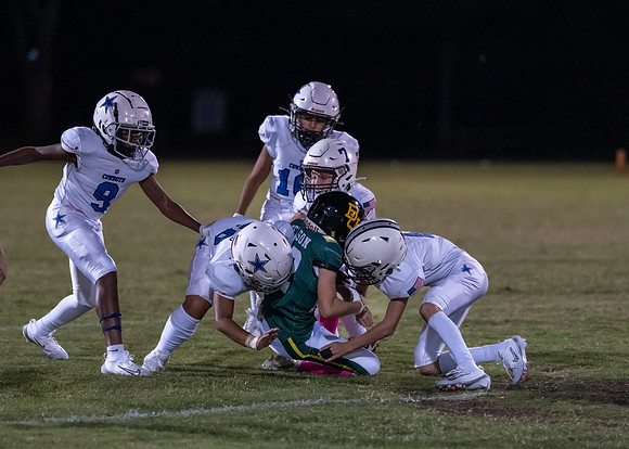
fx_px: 3822
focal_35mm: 214
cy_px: 212
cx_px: 304
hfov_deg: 9.4
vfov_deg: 6.7
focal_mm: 135
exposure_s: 1/1000
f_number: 1.8
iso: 4000
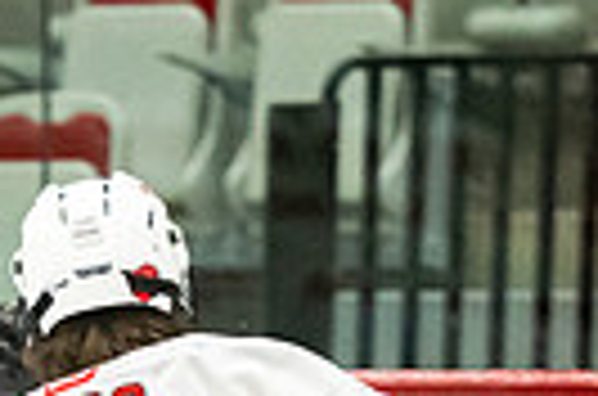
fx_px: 14881
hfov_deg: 2.3
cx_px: 41
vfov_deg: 1.5
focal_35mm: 898
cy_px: 759
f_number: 2.8
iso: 3200
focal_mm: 116
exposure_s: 1/640
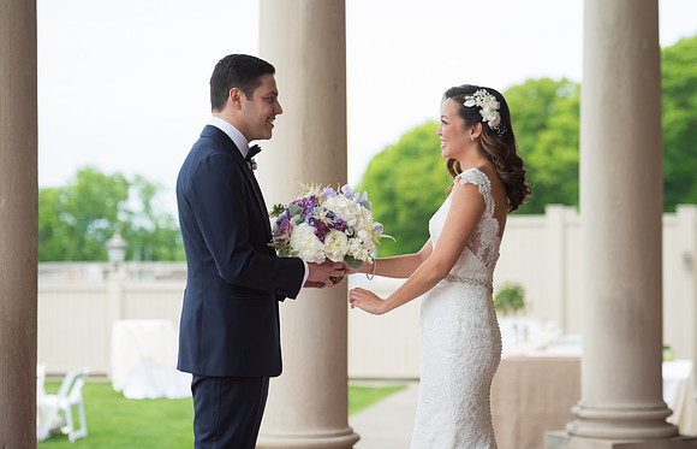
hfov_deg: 21.5
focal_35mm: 96
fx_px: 1833
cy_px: 200
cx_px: 358
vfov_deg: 13.9
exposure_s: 1/800
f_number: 2.8
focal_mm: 86
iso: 180
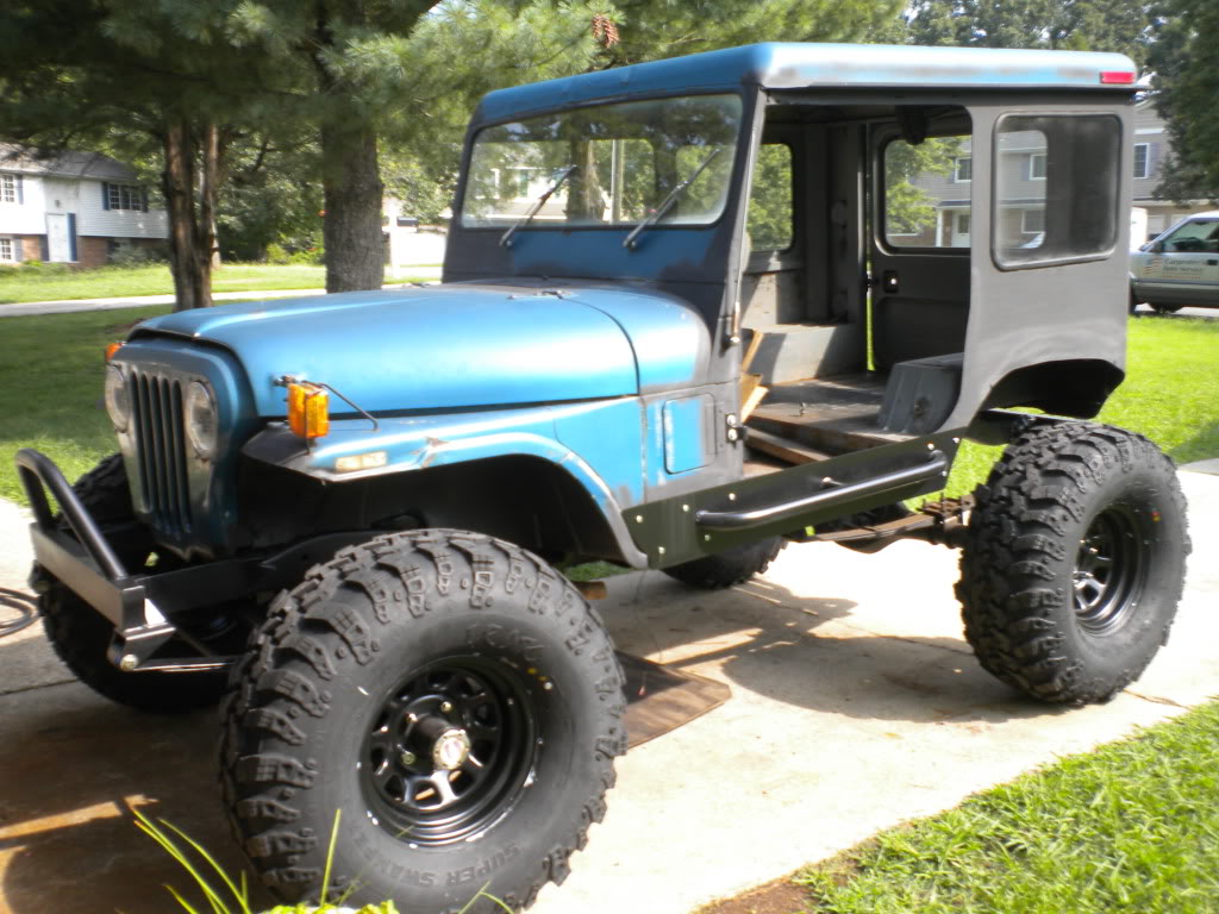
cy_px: 457
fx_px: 1233
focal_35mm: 35
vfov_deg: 40.7
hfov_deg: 52.6
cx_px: 610
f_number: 4.6
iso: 80
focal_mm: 6.3
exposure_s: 1/111
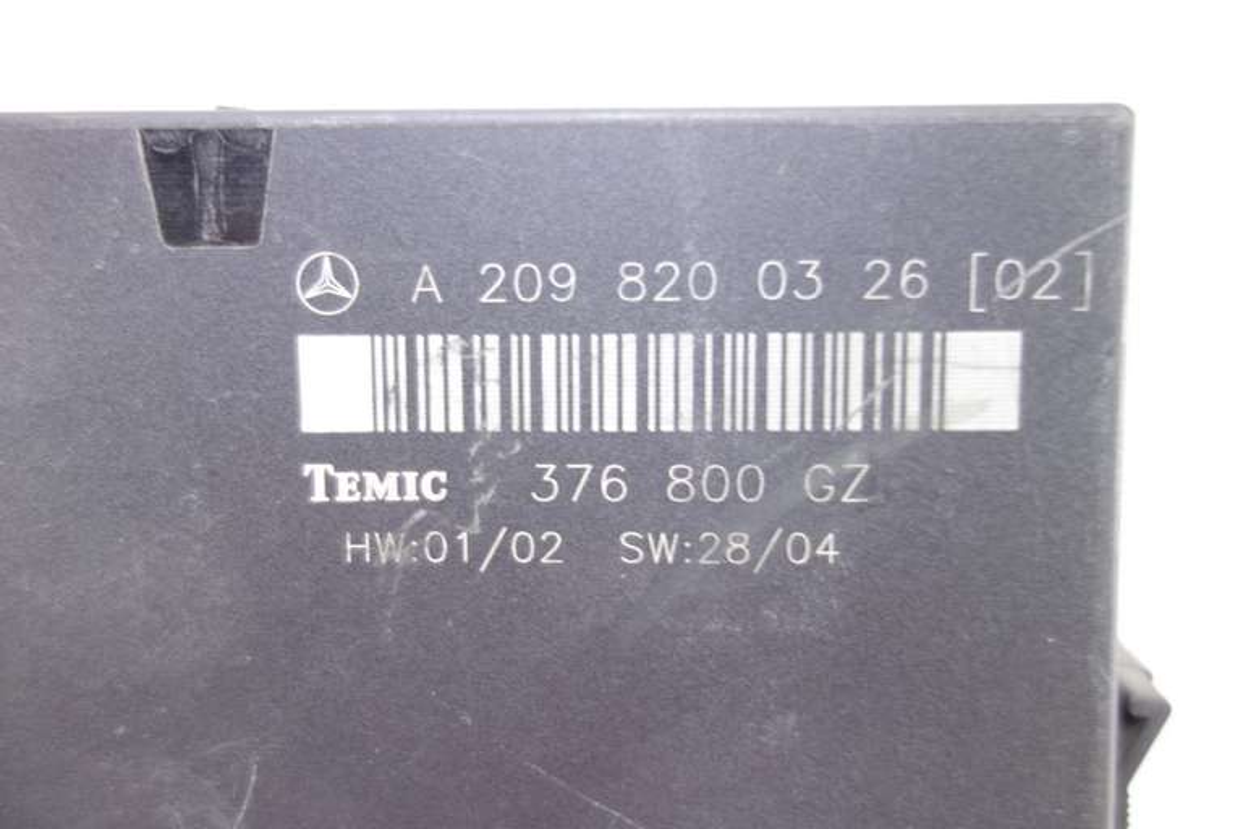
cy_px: 414
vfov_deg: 46.4
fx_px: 967
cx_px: 622
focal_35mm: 28
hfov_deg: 65.5
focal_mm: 10.4
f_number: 1.8
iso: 160
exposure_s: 1/30
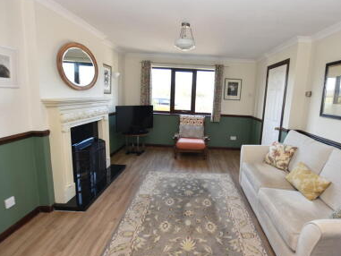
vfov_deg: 71.6
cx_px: 195
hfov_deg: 87.2
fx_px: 177
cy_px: 123
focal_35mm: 18
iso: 220
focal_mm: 10
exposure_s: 1/60
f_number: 4
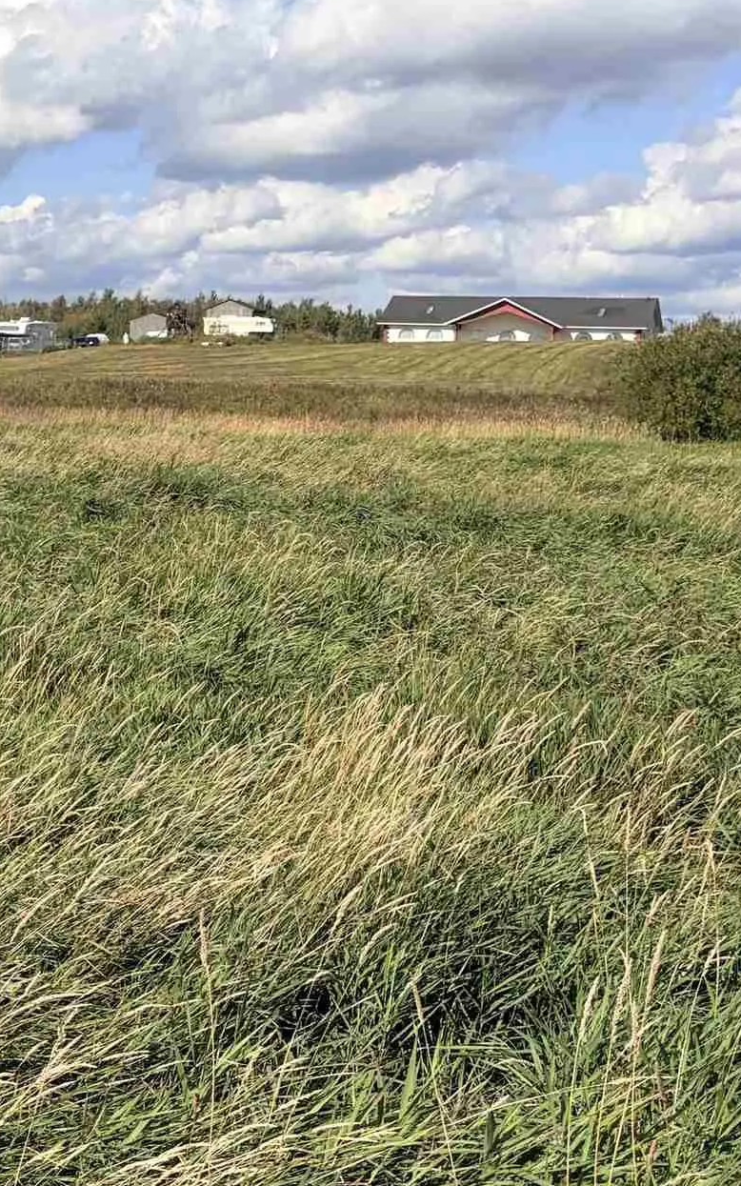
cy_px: 485
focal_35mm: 68
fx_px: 2197
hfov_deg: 16.6
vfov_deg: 30.1
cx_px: -512
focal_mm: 5.96
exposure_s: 1/4065
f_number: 1.6
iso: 50
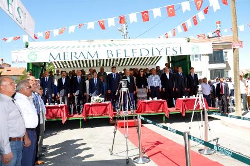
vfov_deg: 43.5
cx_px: 125
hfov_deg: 62.0
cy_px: 83
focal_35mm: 30
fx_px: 208
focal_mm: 20
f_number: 7.1
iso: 200
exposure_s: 1/200
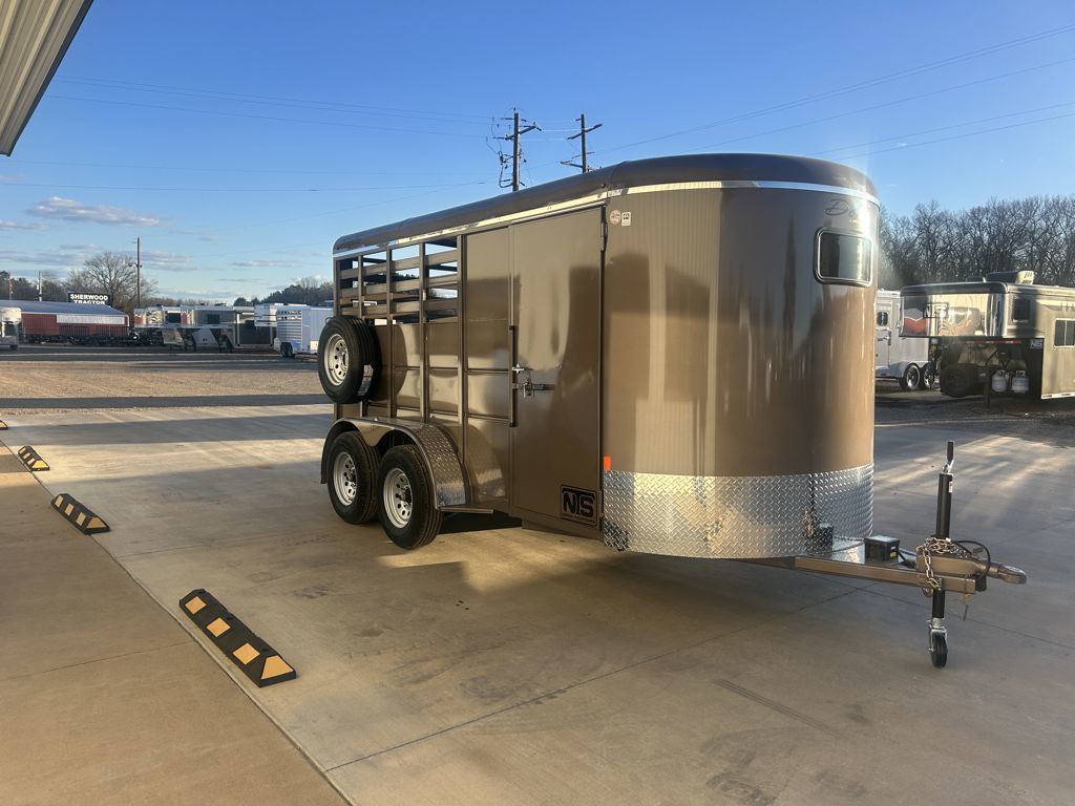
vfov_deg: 53.1
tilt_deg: -4.0
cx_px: 538
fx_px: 807
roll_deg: +0.0
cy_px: 403
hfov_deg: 67.3
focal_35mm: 26
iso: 50
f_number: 1.5
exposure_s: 1/1621
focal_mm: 5.7
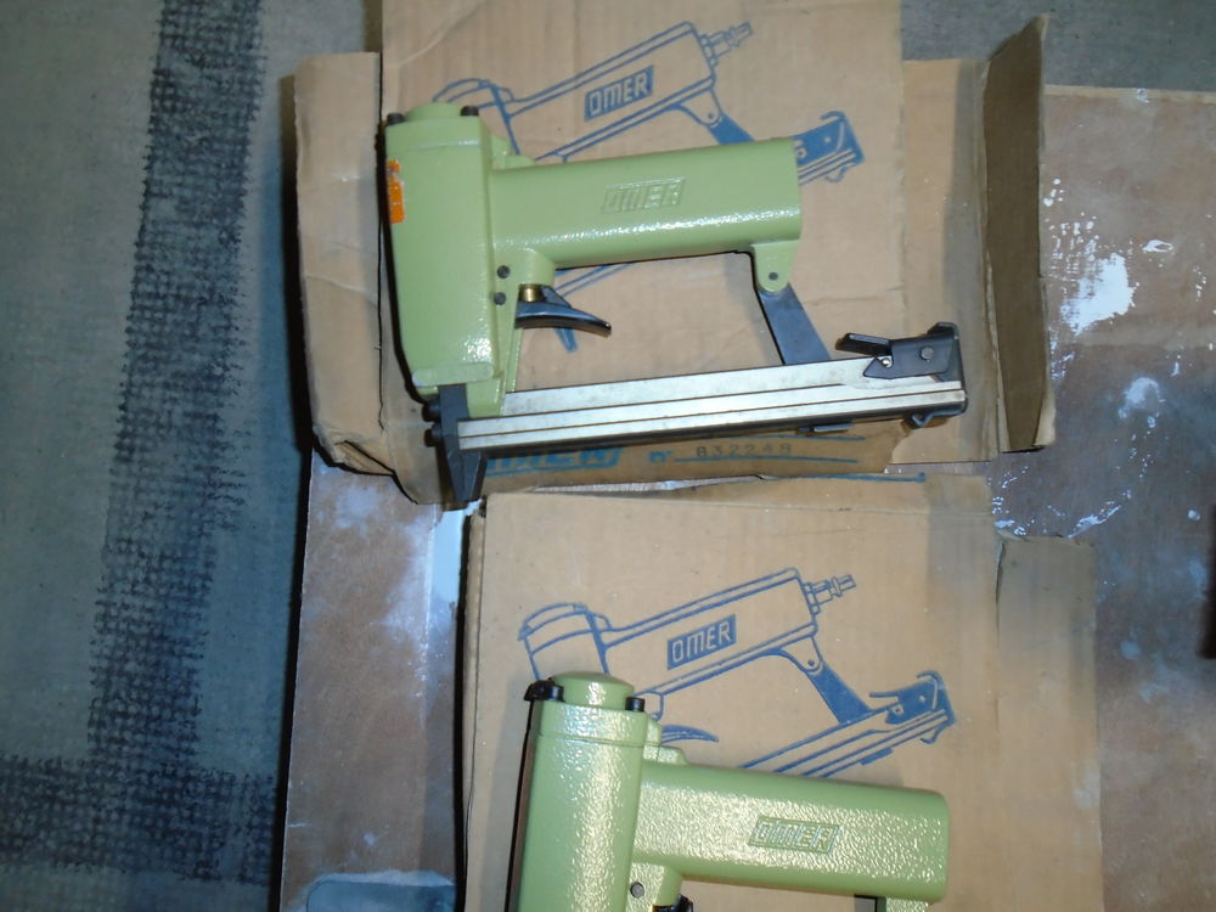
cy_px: 456
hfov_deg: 67.3
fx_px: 913
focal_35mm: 26
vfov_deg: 53.1
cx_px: 608
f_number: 3.2
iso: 200
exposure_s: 1/30
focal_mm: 4.6
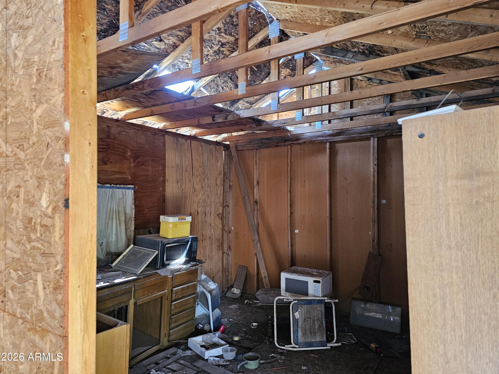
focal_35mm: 23
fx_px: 332
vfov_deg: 58.9
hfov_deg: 73.9
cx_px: 250
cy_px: 187
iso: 800
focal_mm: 6.3
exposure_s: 1/120
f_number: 1.7
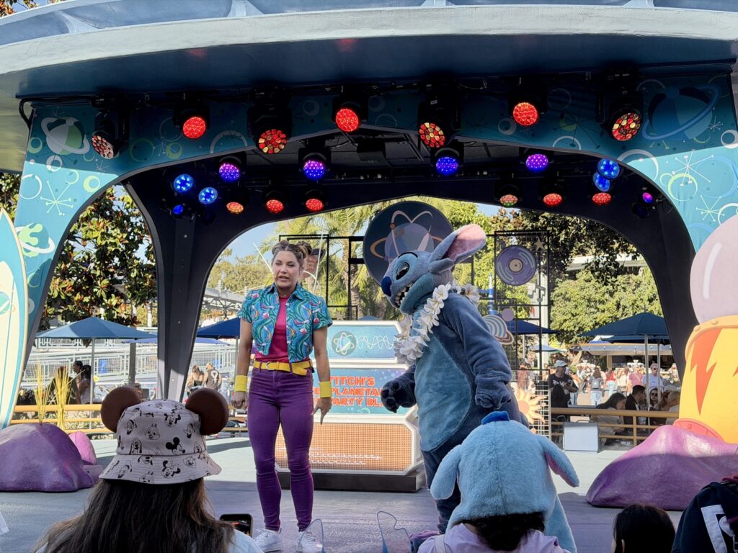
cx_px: 369
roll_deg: -0.4
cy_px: 276
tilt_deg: +5.1
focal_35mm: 48
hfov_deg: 39.7
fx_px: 1023
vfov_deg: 30.3
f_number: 1.78
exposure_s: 1/1838
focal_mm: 6.76
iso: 100
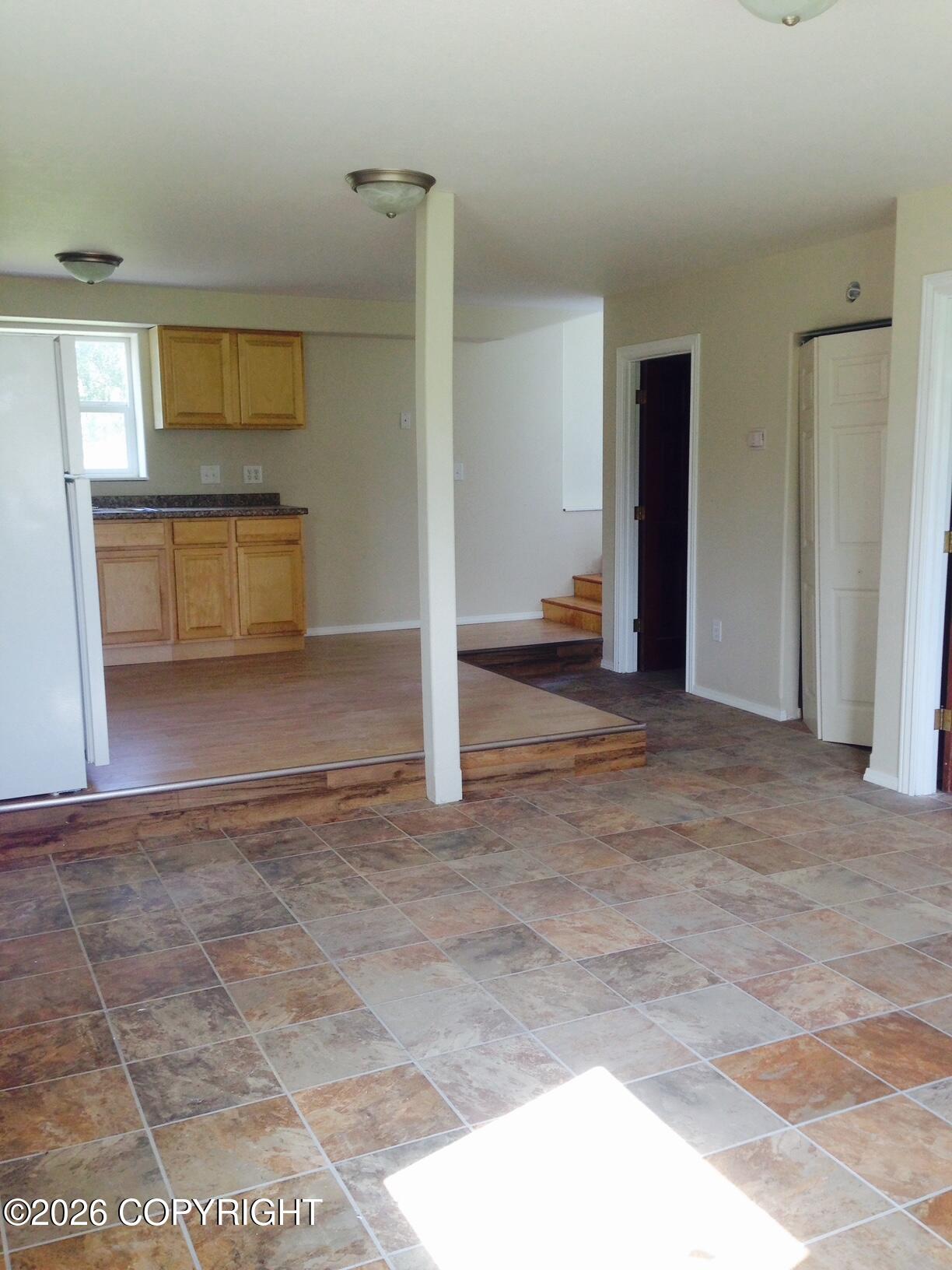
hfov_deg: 42.9
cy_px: 635
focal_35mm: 33
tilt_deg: -6.5
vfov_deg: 55.4
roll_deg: +2.4
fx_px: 1210
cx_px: 476
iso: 64
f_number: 2.4
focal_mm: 4.12
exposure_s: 1/60
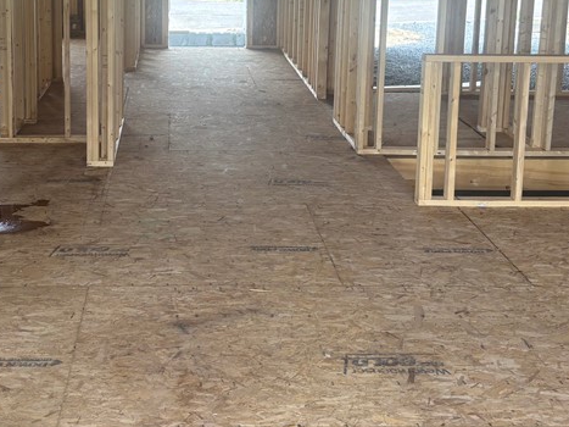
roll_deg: -0.6
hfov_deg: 33.5
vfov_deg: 25.2
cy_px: 87
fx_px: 937
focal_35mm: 57
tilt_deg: -10.6
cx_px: 197
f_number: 1.6
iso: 50
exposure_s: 1/161
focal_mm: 5.96
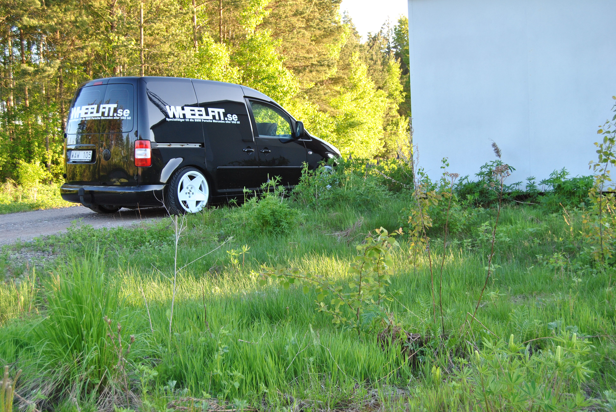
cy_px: 206
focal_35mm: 46
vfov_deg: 29.0
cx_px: 308
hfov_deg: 42.3
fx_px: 797
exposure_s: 1/60
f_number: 6.3
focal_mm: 31
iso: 200
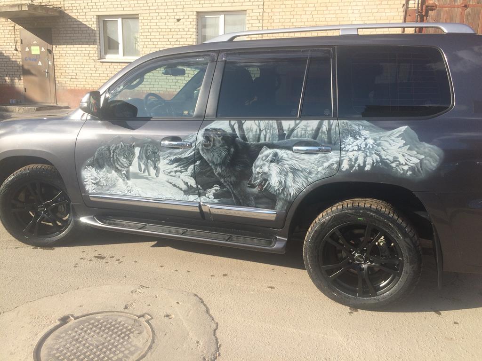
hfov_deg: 61.7
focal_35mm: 29
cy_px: 180
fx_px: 404
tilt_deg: -13.1
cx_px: 241
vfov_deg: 48.2
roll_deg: -0.8
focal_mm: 4.15
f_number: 2.2
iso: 32
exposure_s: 1/1080
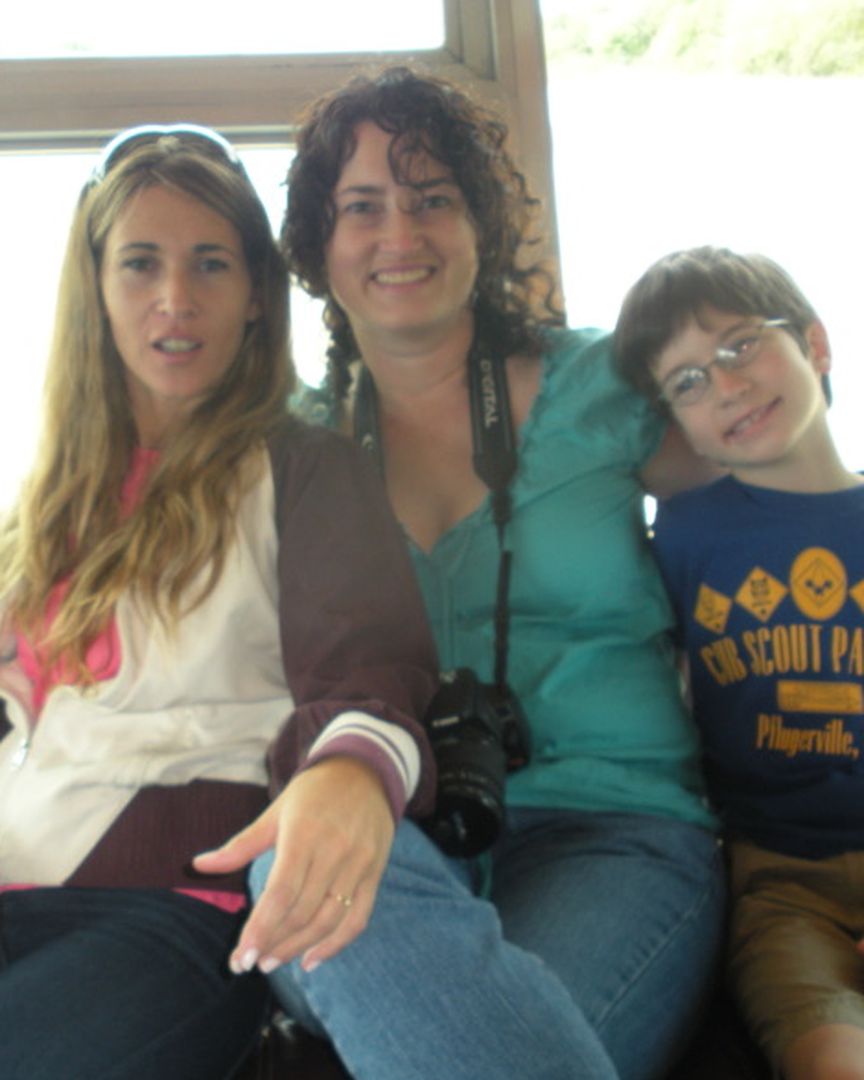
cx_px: 407
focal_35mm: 48
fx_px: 1534
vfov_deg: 38.8
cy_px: 547
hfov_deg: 31.5
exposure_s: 1/60.6
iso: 110
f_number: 3.5
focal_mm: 6.3
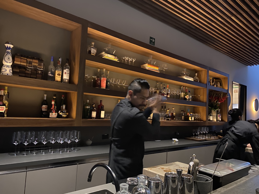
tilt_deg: +3.8
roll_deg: -2.8
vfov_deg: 53.1
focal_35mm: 26
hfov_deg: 67.3
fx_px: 195
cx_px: 130
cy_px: 97
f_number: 1.8
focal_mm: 4.25
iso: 800
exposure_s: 1/15
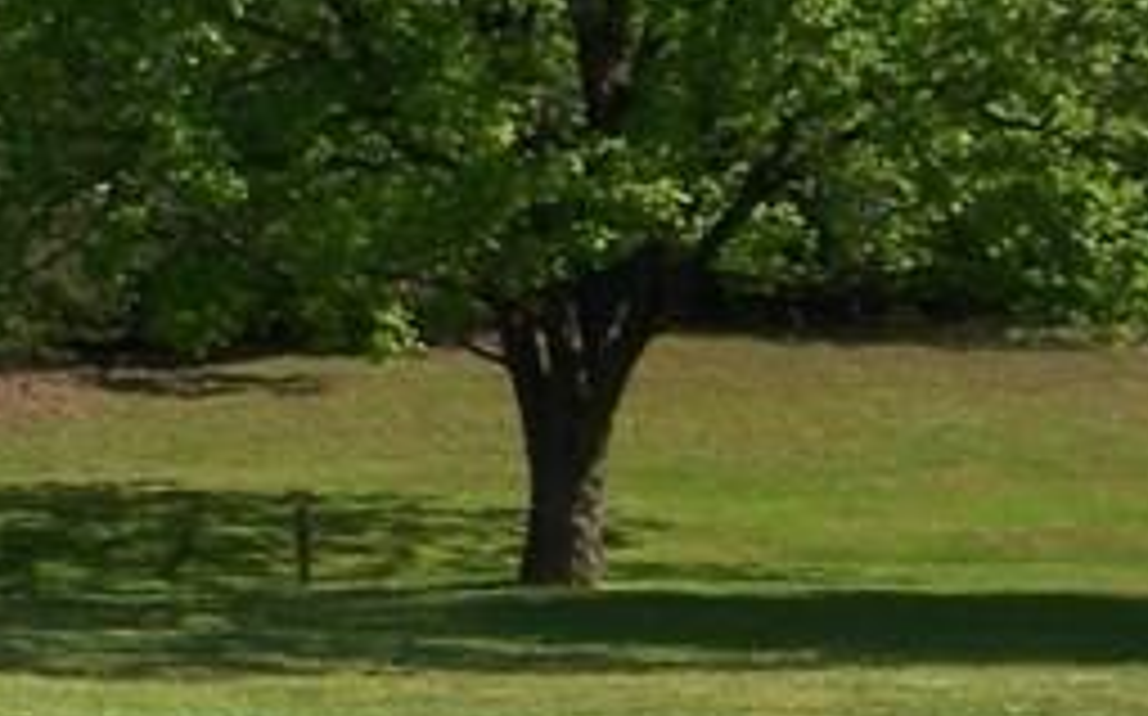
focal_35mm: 98
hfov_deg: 17.1
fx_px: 3064
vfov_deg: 13.3
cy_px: 419
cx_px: -977
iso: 64
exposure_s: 1/250
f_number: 5.6
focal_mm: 3.8
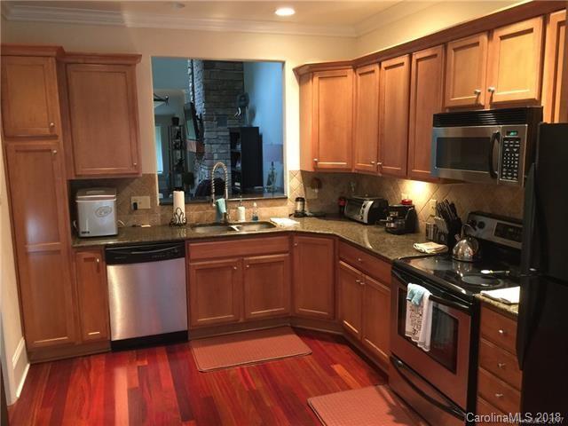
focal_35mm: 29
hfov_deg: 61.7
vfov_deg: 48.2
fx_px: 476
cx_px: 284
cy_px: 213
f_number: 2.2
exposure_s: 1/10
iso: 100
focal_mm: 4.15
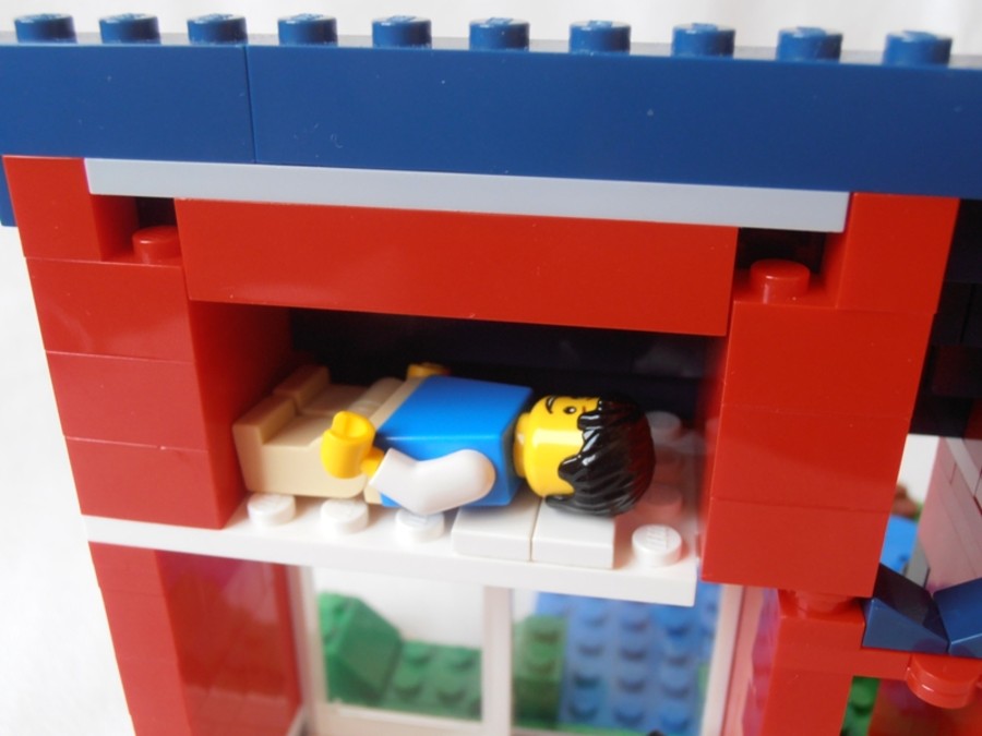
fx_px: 1050
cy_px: 368
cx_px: 491
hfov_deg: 50.1
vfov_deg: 38.7
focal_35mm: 37
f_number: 3.9
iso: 125
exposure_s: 1/30
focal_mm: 6.61
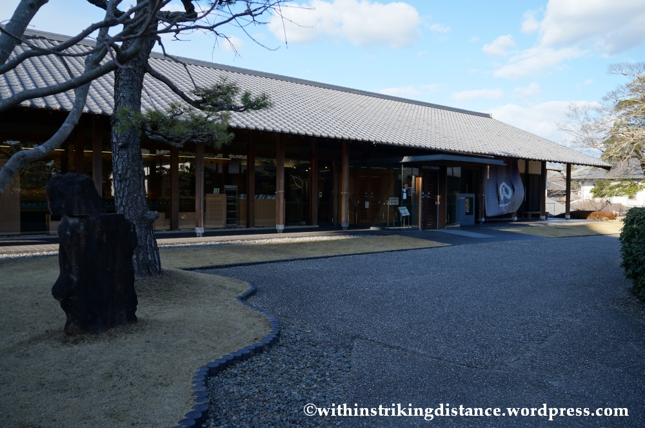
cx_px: 322
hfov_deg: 67.4
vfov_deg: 47.8
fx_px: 483
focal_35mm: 27
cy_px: 214
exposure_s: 1/320
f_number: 5.6
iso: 200
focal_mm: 18
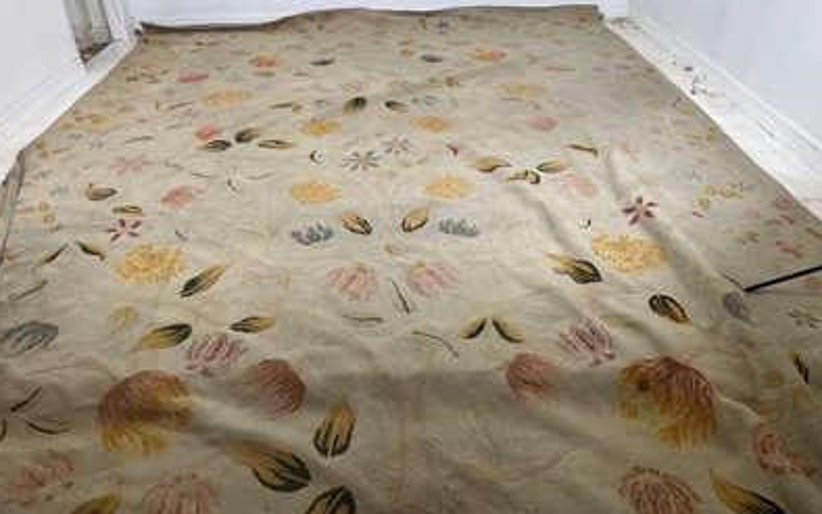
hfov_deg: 66.5
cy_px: 230
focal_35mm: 28
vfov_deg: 44.4
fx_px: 627
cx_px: 409
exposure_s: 1/100
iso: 80
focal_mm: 5.1
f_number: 1.6
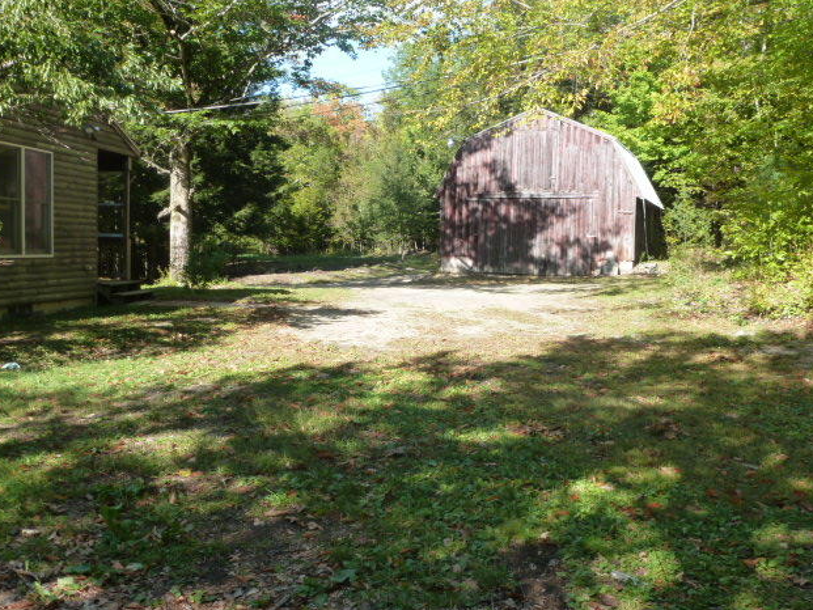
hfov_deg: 53.9
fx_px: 799
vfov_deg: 41.8
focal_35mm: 34
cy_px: 300
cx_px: 402
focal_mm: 5.9
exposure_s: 1/200
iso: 160
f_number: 4
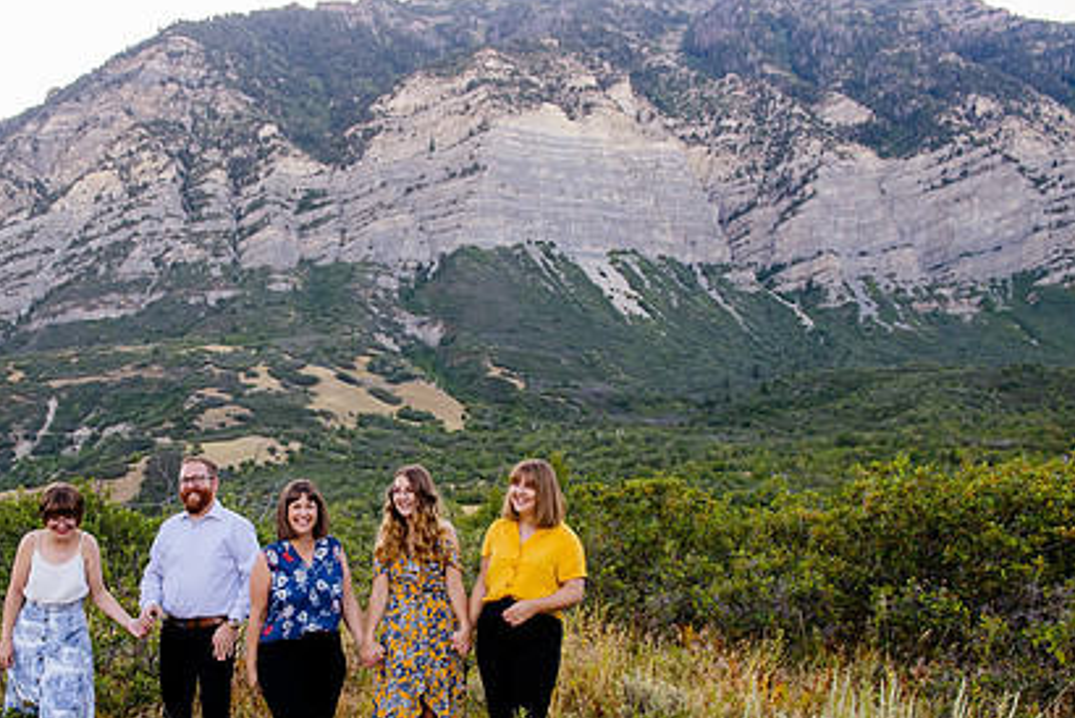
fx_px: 1285
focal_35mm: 43
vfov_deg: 30.9
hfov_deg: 44.5
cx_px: 329
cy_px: 496
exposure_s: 1/200
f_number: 7.1
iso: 800
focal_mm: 28
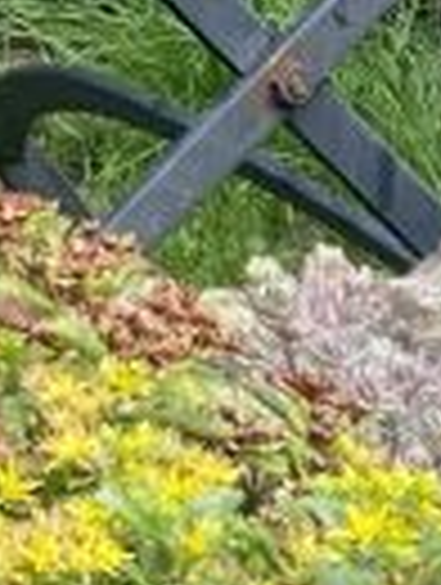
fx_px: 6755
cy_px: -418
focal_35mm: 399
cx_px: -1134
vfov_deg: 4.9
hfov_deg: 3.6
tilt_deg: -8.4
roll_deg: -0.8
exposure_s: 1/242
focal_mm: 6
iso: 20
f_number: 2
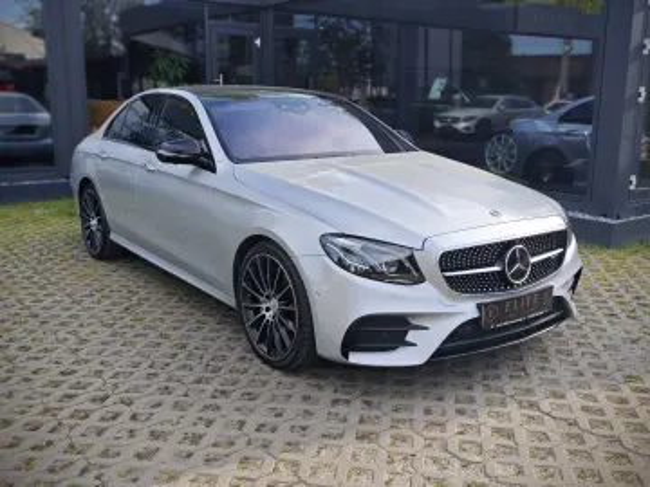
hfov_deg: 52.6
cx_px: 325
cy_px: 244
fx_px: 657
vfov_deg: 40.7
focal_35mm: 35
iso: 50
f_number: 1.4
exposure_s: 1/1173
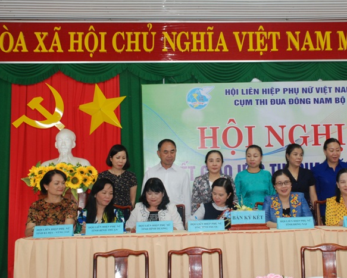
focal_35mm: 58
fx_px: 596
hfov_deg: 32.3
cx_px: 217
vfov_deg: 26.2
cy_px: 120
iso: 640
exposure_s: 1/30
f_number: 6.7
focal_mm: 30
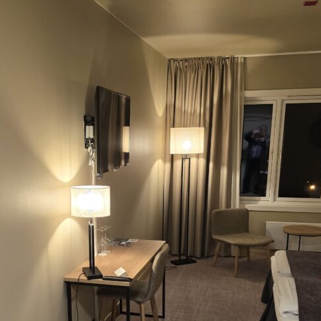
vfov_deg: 37.7
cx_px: 127
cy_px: 258
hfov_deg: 39.0
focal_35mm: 43
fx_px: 451
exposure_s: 1/100
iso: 400
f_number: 1.7
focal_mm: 6.3
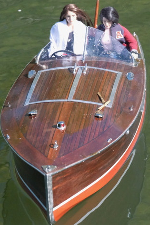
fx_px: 1330
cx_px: 84
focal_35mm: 213
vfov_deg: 9.7
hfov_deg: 6.5
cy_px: 102
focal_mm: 104.9
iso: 10000
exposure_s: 1/10500
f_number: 6.4
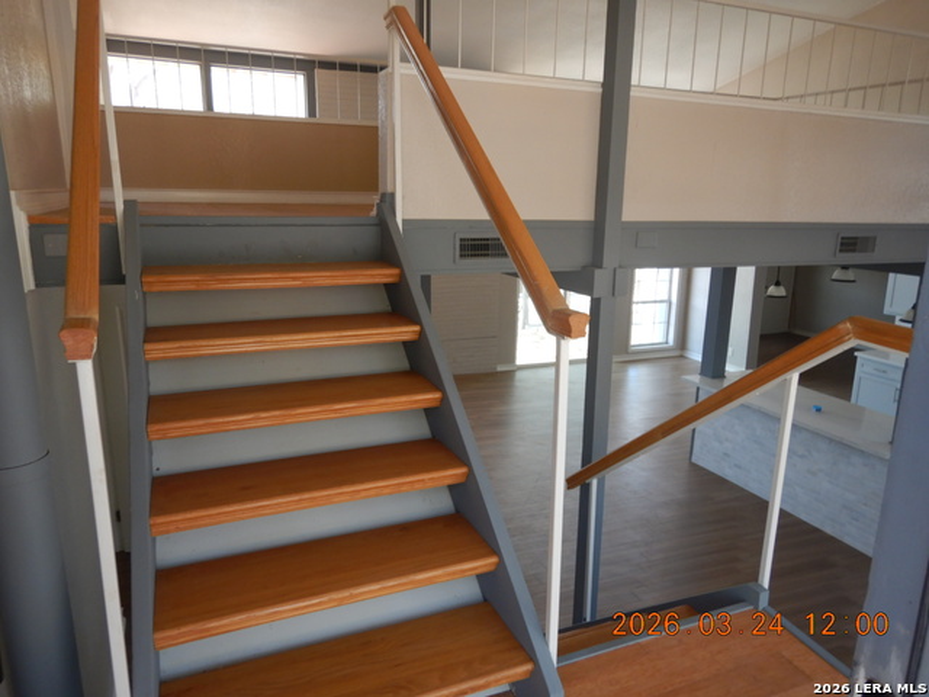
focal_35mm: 24
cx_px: 464
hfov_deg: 71.6
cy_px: 348
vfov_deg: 56.8
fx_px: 644
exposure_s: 1/50
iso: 125
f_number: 2.8
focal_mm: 4.3
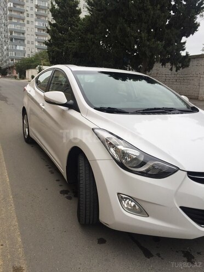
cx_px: 102
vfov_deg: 61.7
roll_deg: -3.0
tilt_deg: -12.5
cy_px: 136
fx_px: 228
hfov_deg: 48.2
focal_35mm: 29
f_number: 2.2
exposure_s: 1/388
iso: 32
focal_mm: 4.15
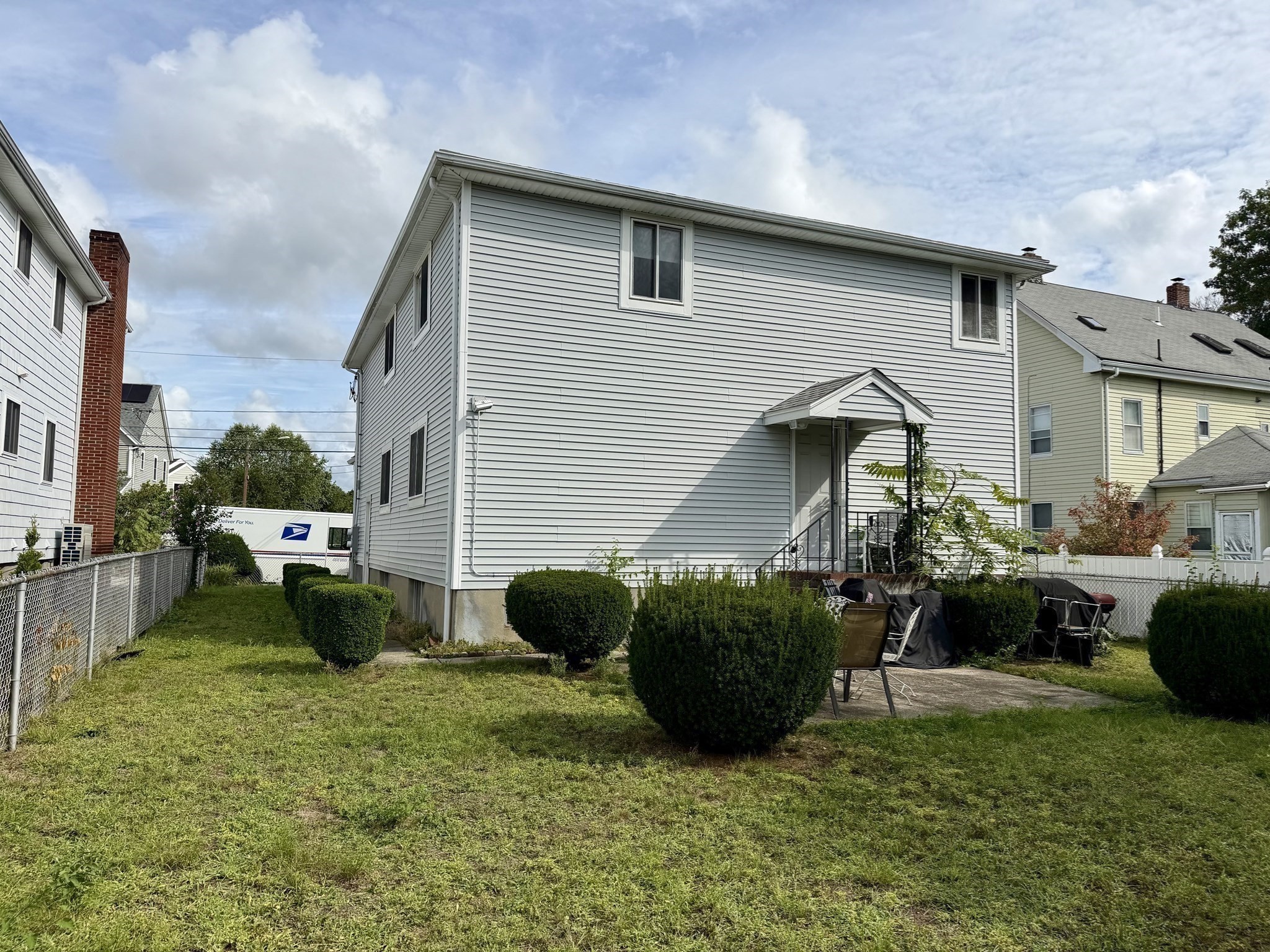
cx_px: 635
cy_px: 476
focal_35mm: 24
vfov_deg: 56.8
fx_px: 881
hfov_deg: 71.6
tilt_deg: +6.3
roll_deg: -0.5
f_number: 1.78
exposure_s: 1/7353
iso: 80
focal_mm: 6.76
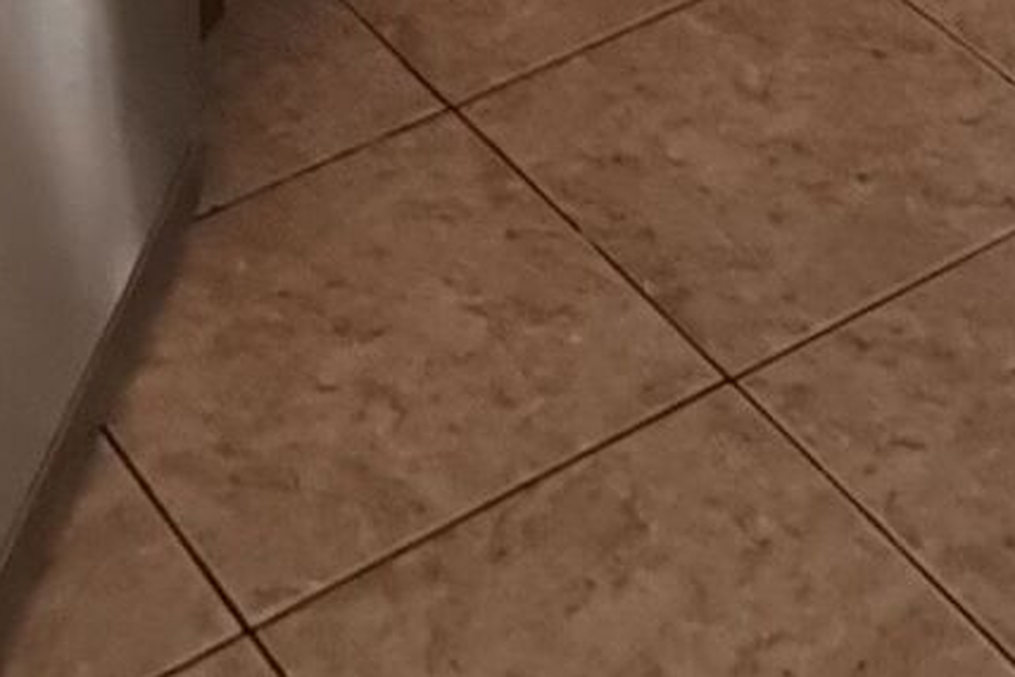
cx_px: 639
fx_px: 3271
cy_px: -1349
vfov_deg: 9.4
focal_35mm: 116
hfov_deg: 17.6
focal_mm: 1.78
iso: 64
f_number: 2.4
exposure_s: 1/99.9
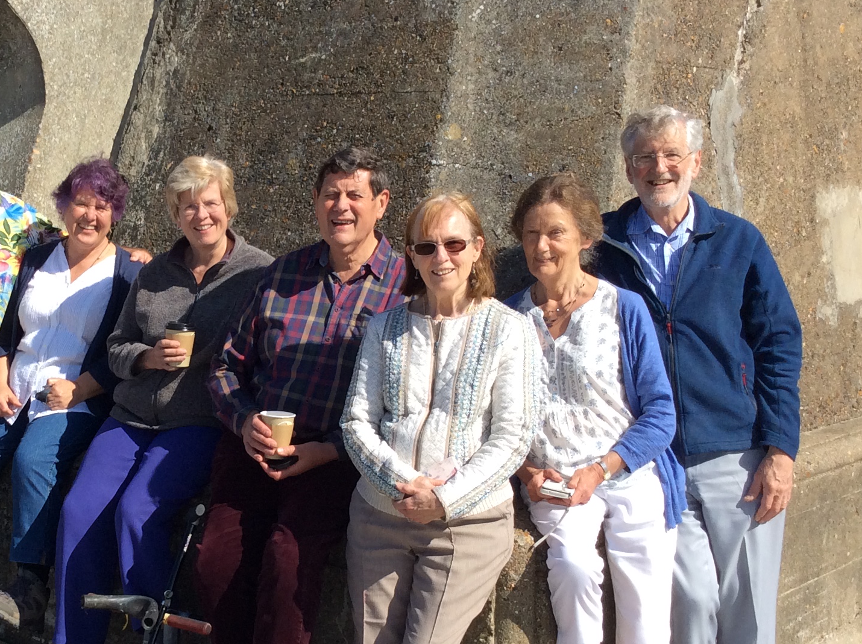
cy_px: 379
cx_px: 210
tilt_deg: -6.5
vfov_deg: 25.1
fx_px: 1442
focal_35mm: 58
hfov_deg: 32.6
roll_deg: -0.9
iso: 32
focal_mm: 3.3
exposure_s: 1/1506
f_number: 2.4
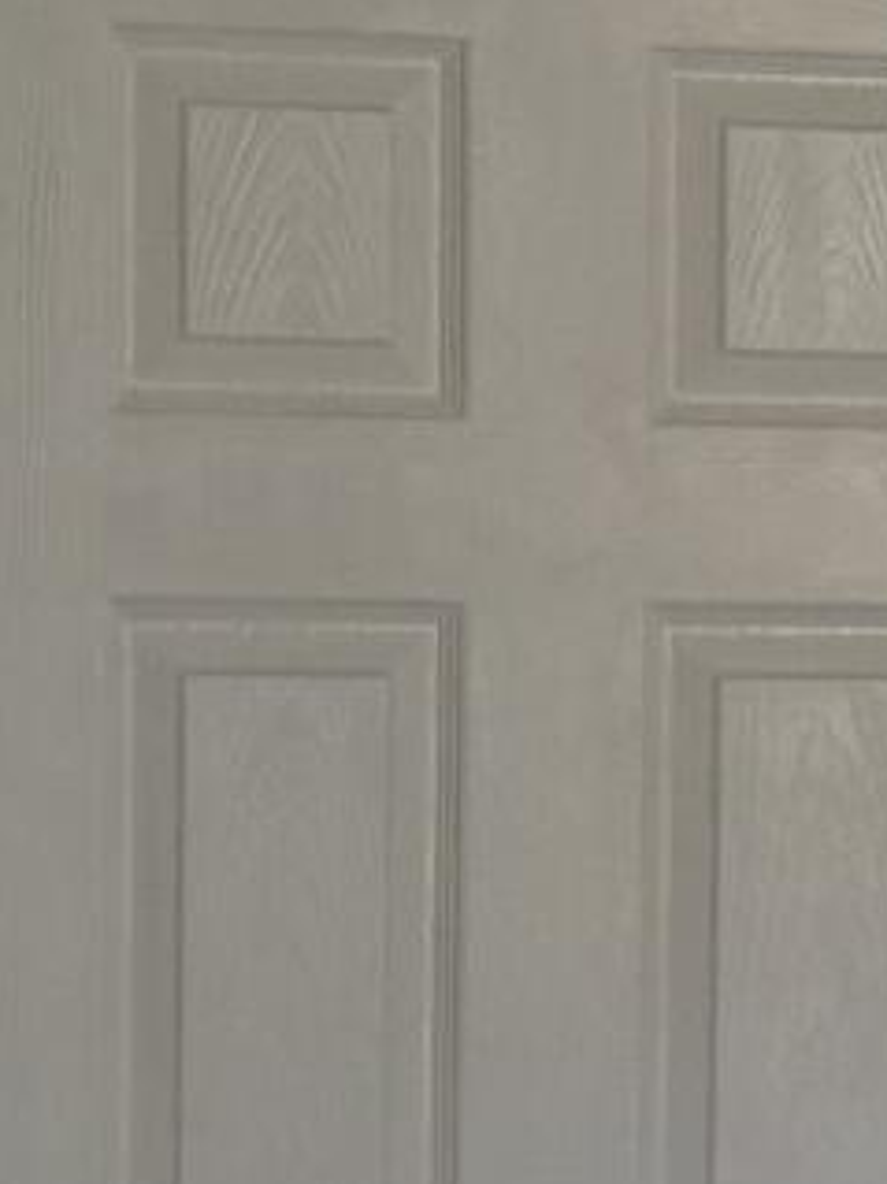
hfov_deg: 6.4
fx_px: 7727
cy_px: 961
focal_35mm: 226
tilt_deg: -5.1
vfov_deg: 8.7
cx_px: 1874
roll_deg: -2.8
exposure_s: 1/144
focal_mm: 6.76
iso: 200
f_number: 1.78
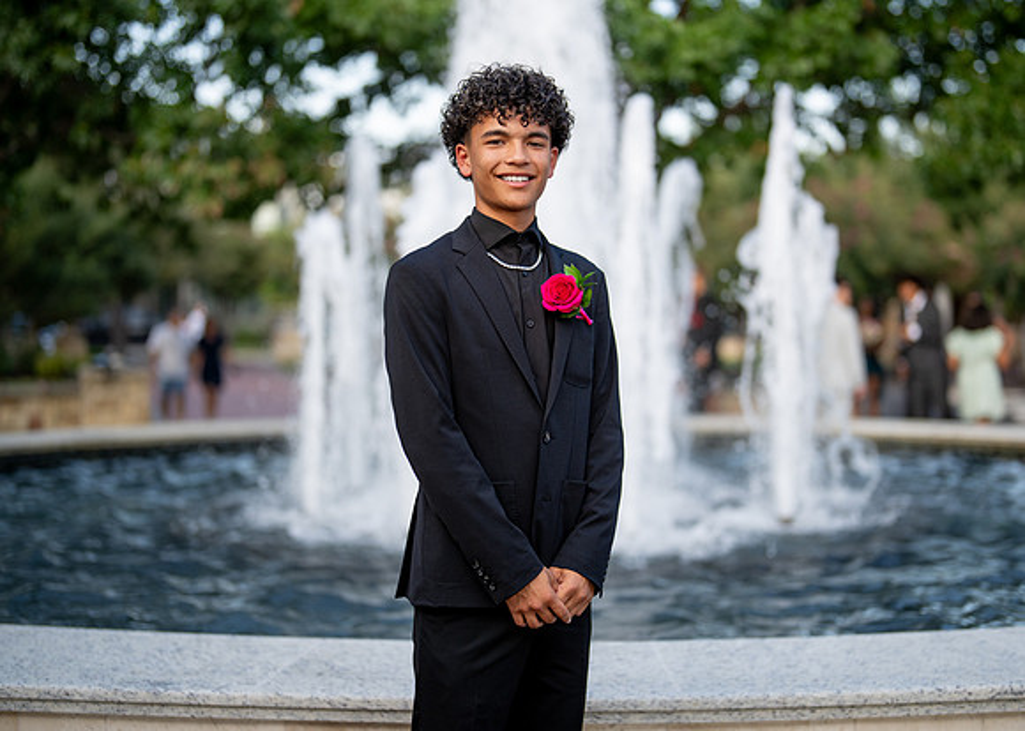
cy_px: 353
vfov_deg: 25.8
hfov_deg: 35.6
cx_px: 548
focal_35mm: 55
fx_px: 1595
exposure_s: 1/2000
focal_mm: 50
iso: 200
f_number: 1.2
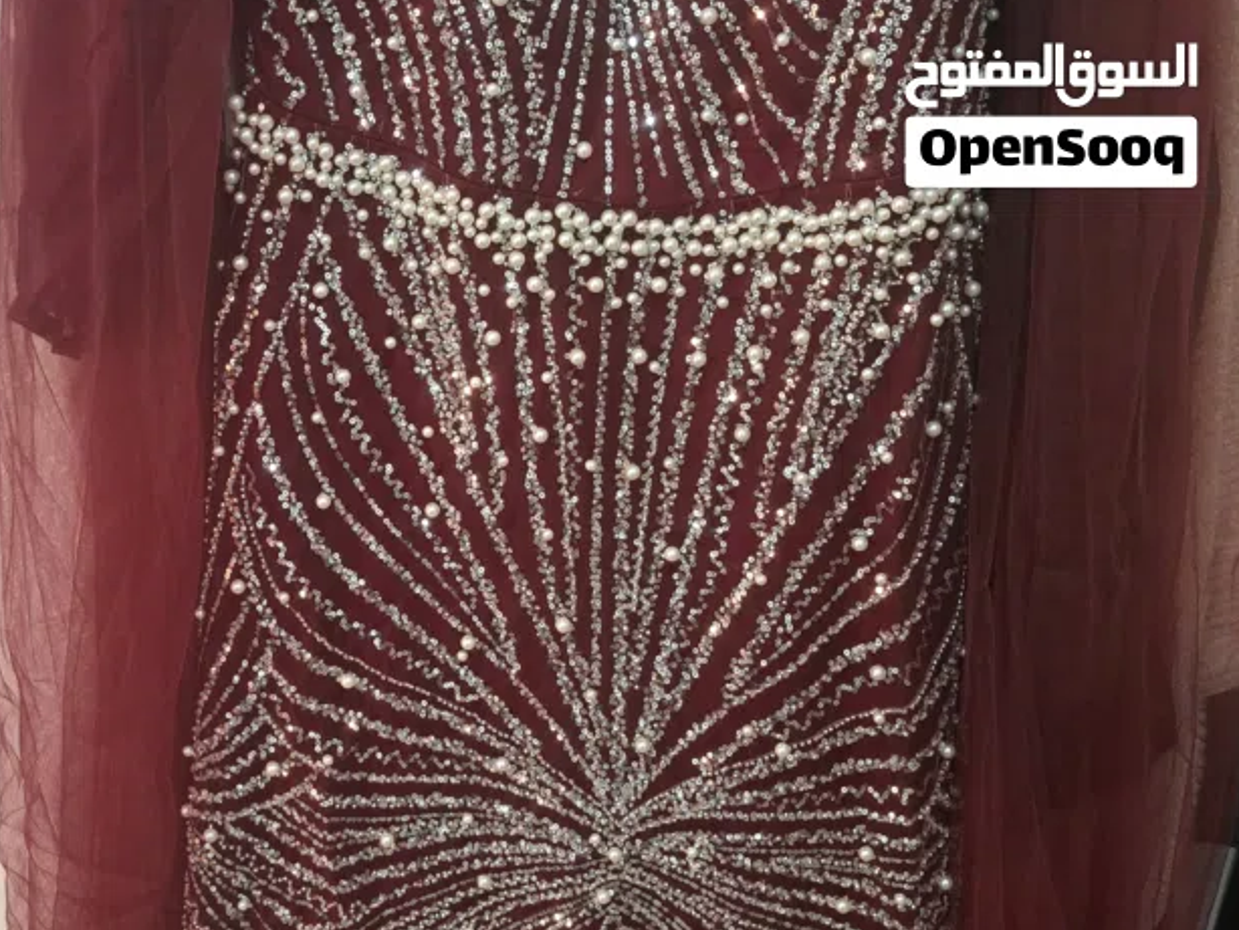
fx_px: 895
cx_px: 601
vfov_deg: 54.9
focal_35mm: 25
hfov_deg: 69.4
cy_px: 478
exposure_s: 1/60.2
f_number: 1.8
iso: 250
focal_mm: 5.23
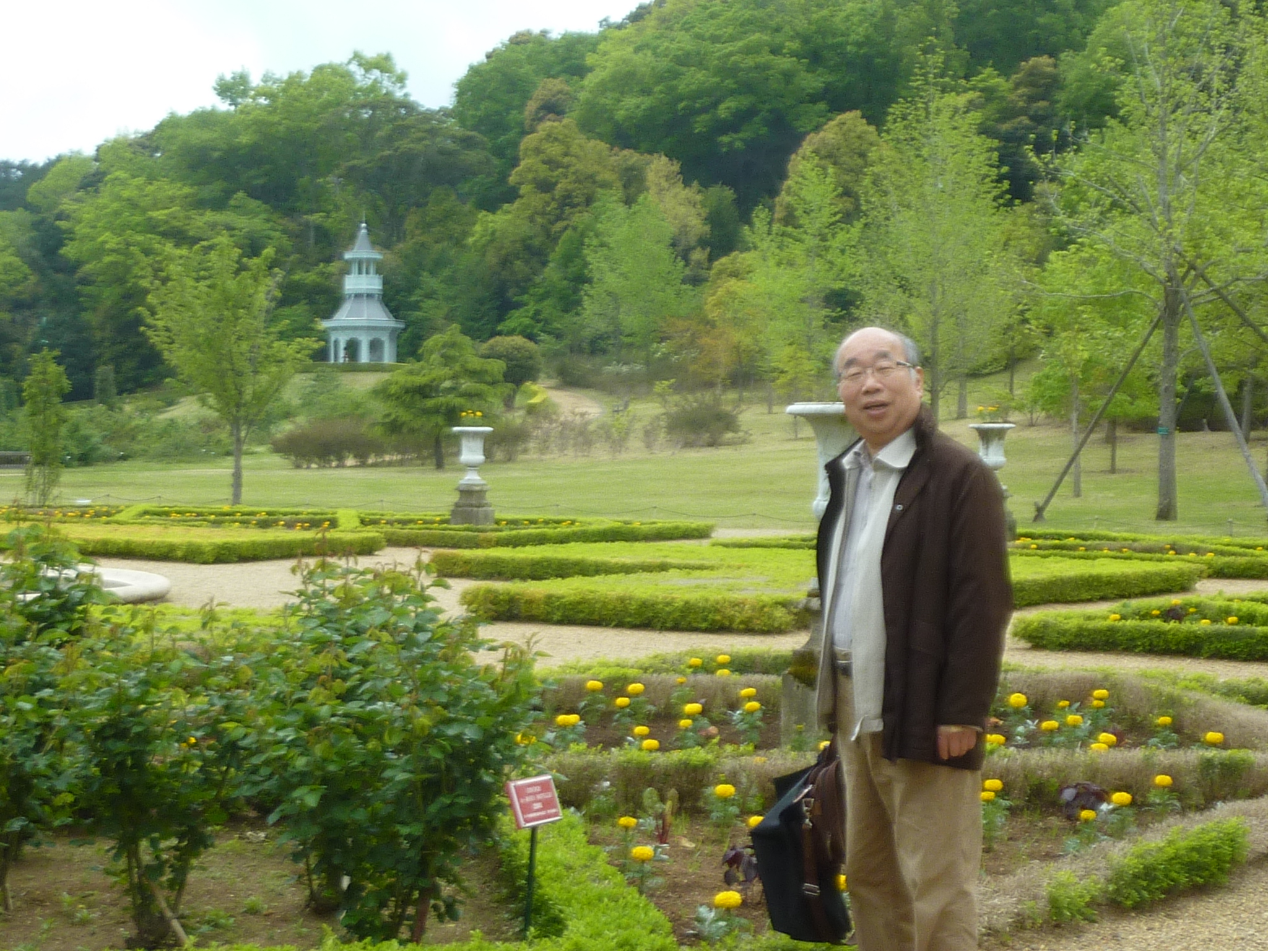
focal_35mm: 67
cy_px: 476
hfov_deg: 29.0
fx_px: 2454
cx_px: 634
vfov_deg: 21.9
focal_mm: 6.1
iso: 80
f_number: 4
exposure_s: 1/160
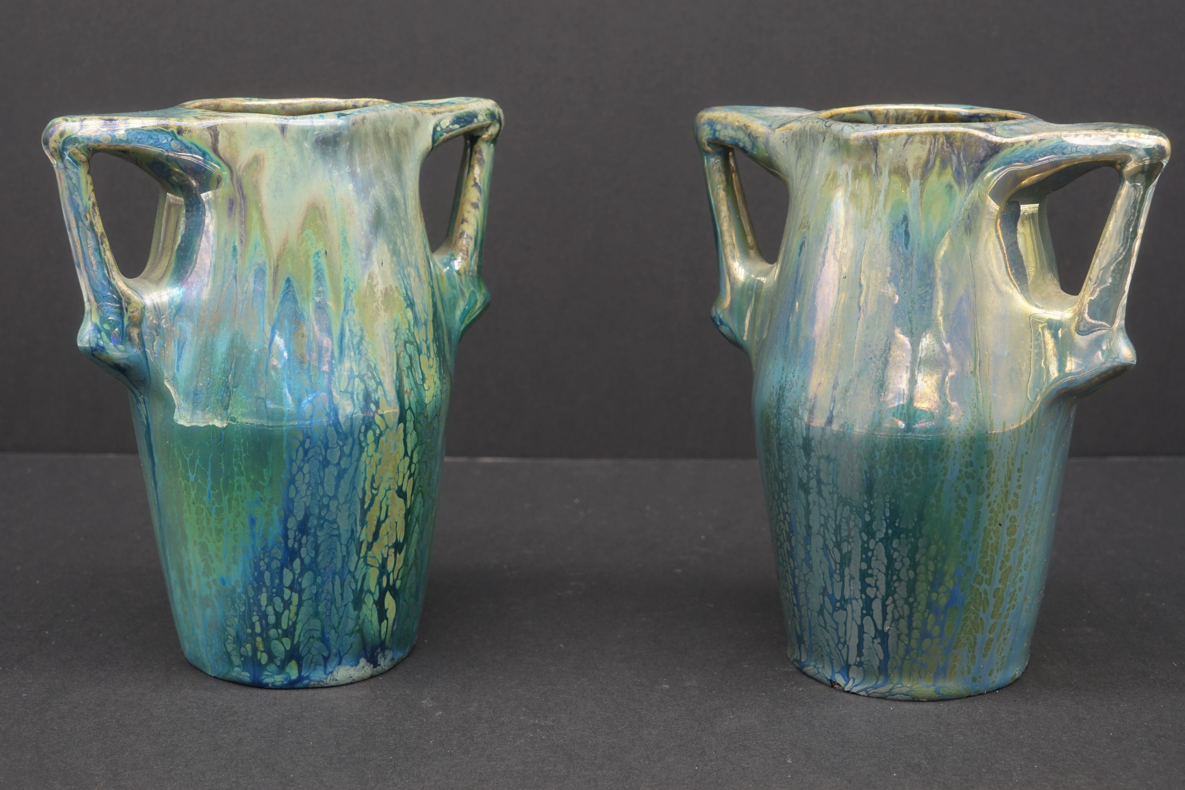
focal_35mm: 46
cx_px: 592
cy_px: 395
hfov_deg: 42.7
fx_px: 1514
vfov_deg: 29.2
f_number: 13
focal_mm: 46
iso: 100
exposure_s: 1/5
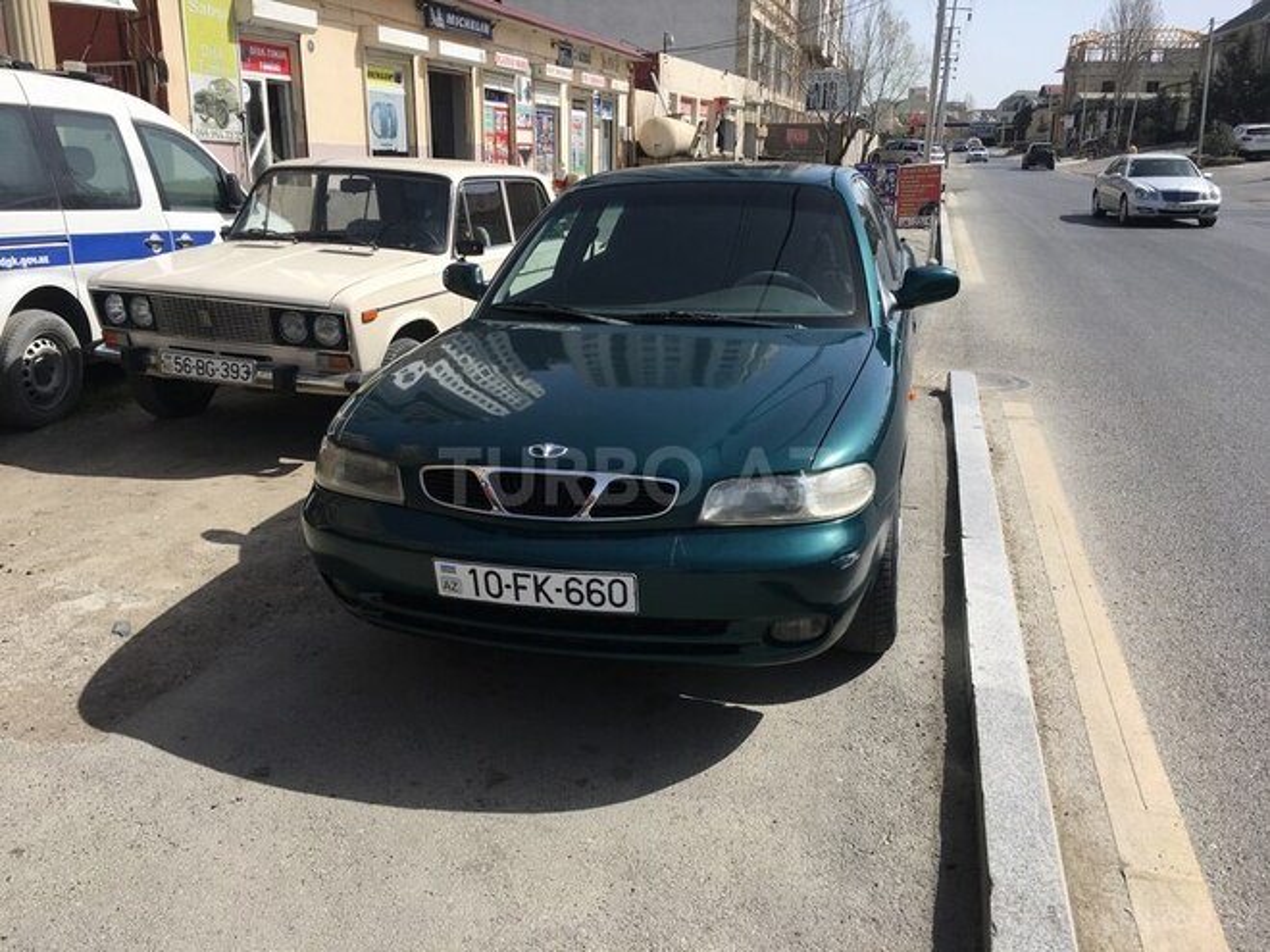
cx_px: 635
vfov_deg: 48.2
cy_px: 476
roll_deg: -0.9
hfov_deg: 61.7
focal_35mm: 29
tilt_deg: -16.6
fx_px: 1064
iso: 25
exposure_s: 1/1603
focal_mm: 4.15
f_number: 2.2
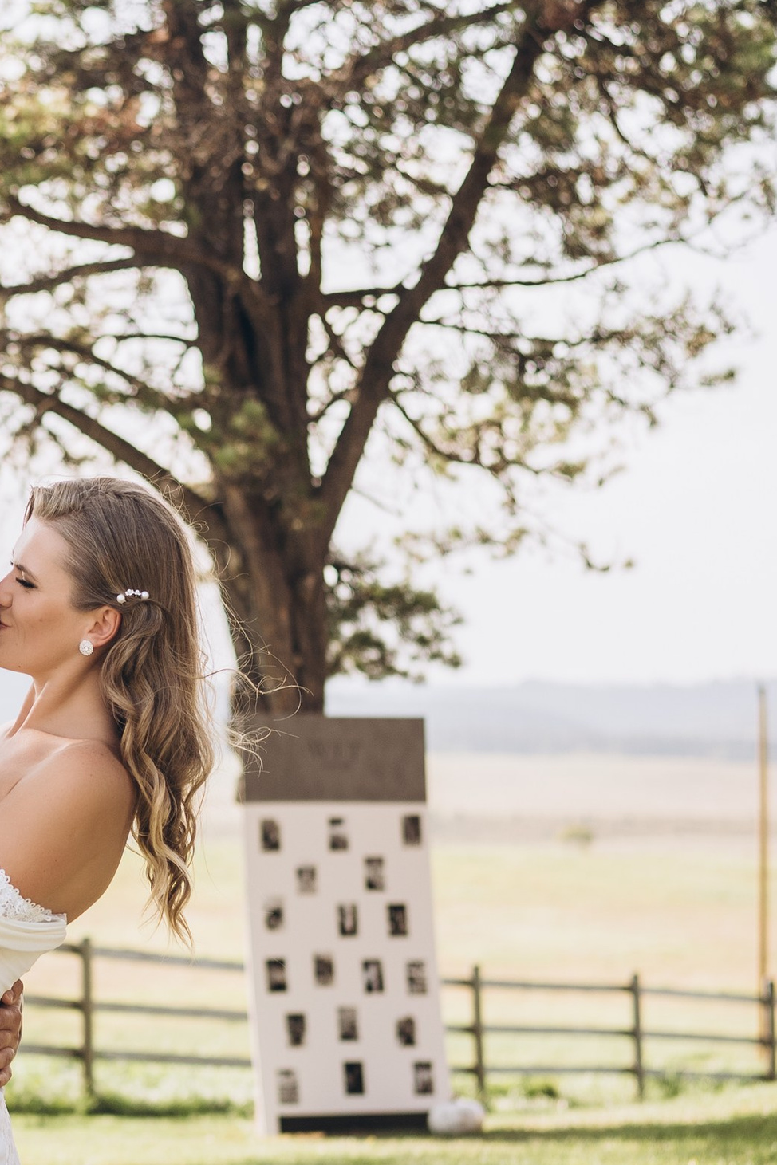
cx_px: -188
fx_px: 2978
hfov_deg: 14.3
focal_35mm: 92
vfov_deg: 22.0
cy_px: 829
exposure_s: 1/640
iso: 100
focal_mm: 35
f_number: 1.8
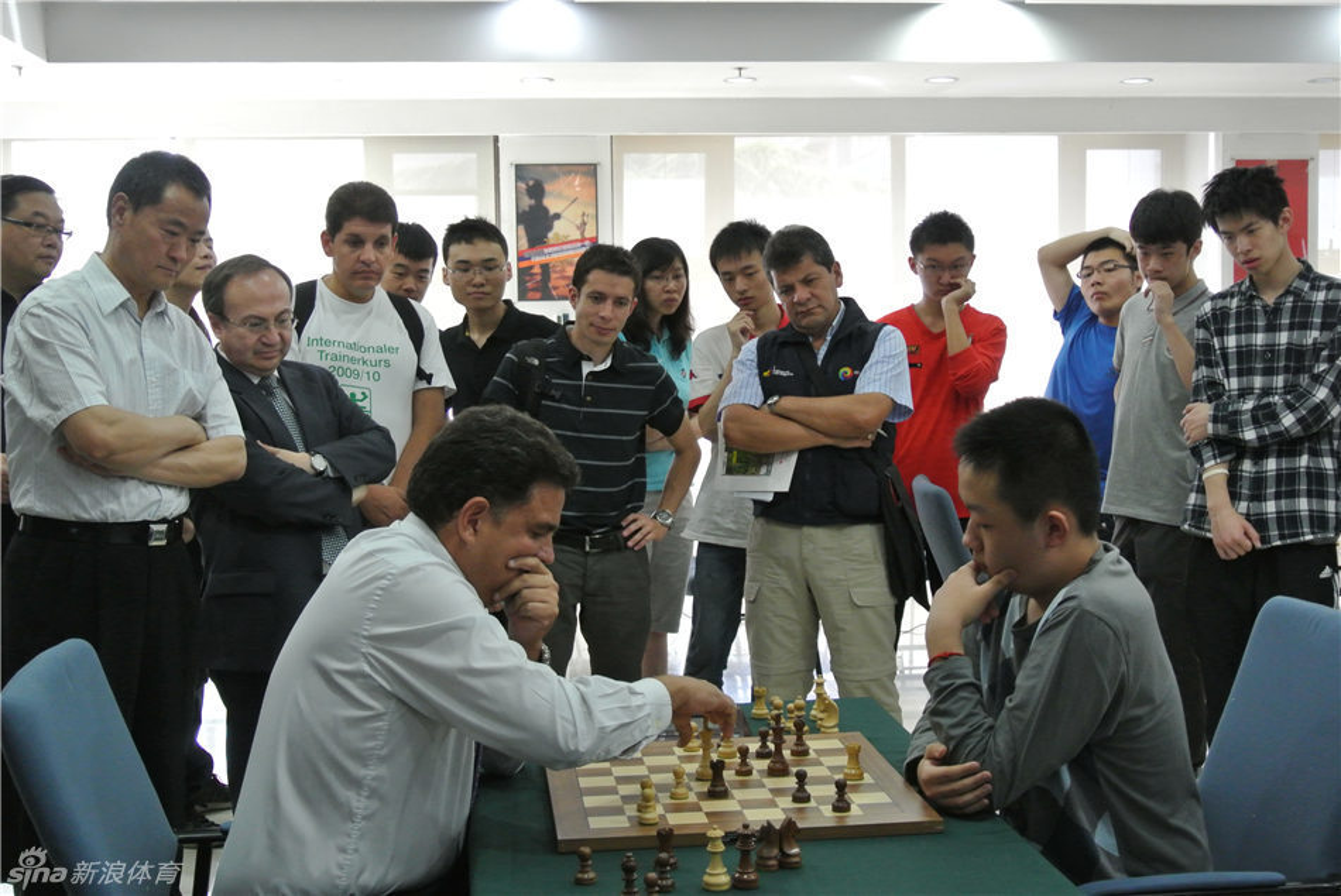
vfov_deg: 28.7
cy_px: 448
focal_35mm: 47
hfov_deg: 41.9
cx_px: 670
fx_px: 1752
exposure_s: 1/30
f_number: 4.5
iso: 800
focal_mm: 17.5
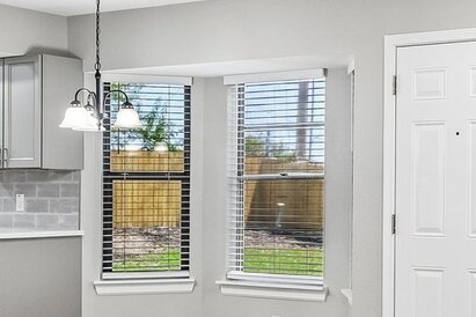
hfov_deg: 25.9
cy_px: 199
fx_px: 939
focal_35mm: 71
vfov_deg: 19.2
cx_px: 550
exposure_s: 1/20
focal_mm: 18
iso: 720
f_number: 8
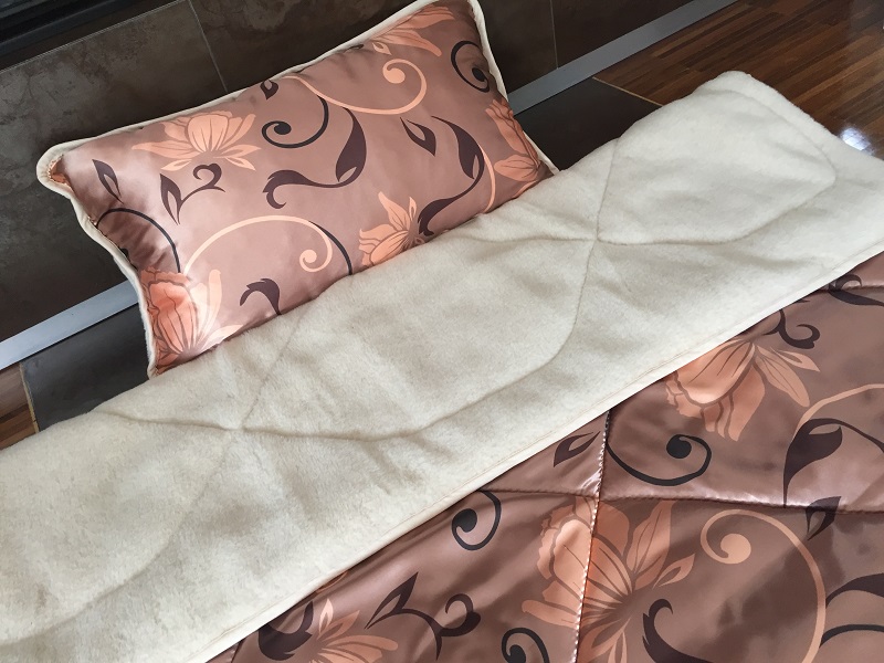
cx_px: 442
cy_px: 332
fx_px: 741
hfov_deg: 61.7
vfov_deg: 48.2
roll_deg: +13.2
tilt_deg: -43.3
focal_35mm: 29
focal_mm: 4.15
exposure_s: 1/33
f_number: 2.2
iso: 100
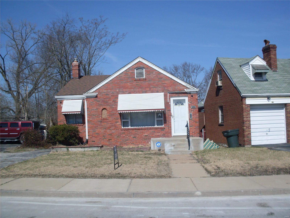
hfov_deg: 49.0
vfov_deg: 37.7
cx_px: 145
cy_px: 109
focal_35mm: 38
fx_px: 318
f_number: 8.4
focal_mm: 6.3
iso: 80
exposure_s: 1/350
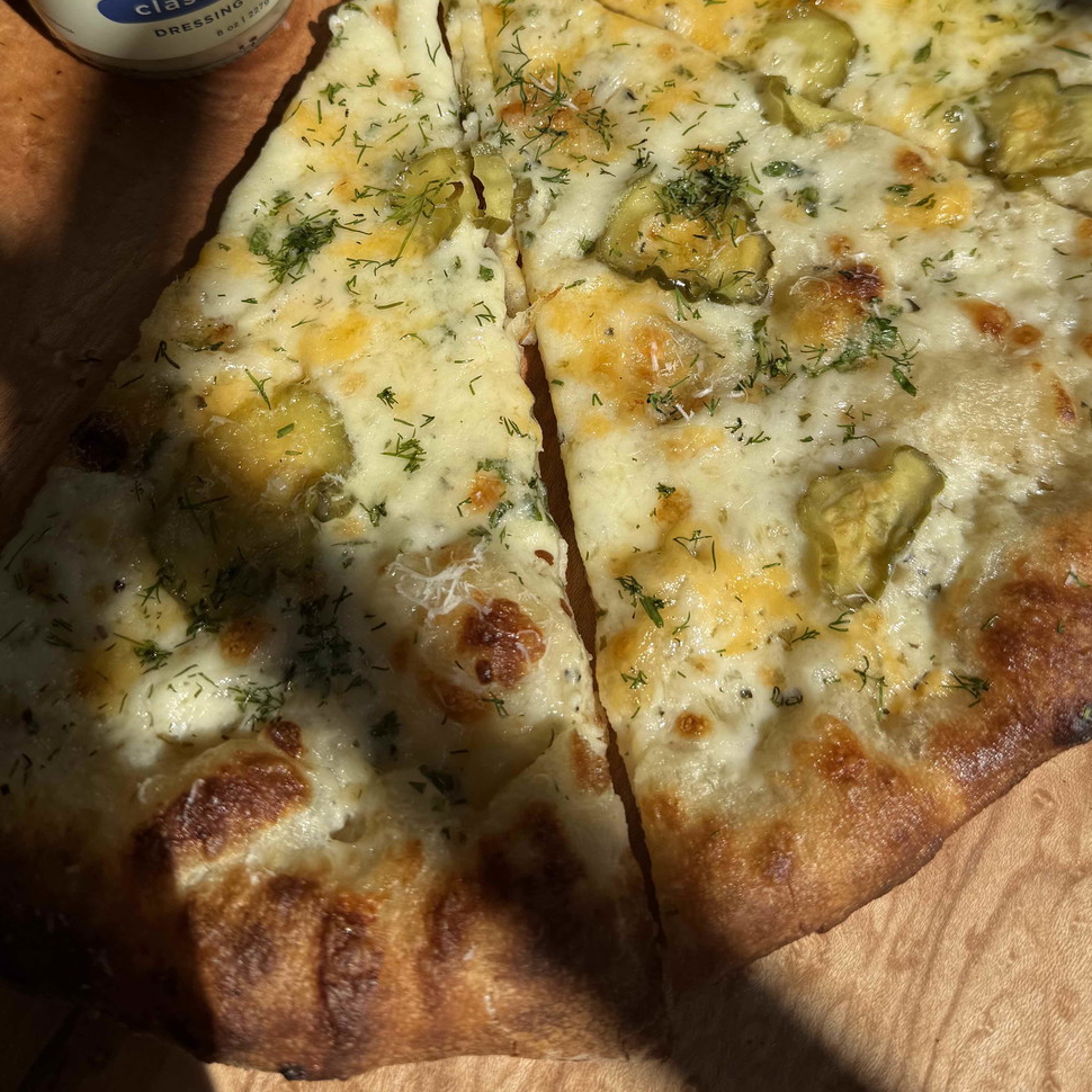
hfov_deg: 47.2
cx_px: 537
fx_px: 1249
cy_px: 317
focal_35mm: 35
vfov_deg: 46.1
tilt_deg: -67.9
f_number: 1.78
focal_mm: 6.76
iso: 80
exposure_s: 1/8130
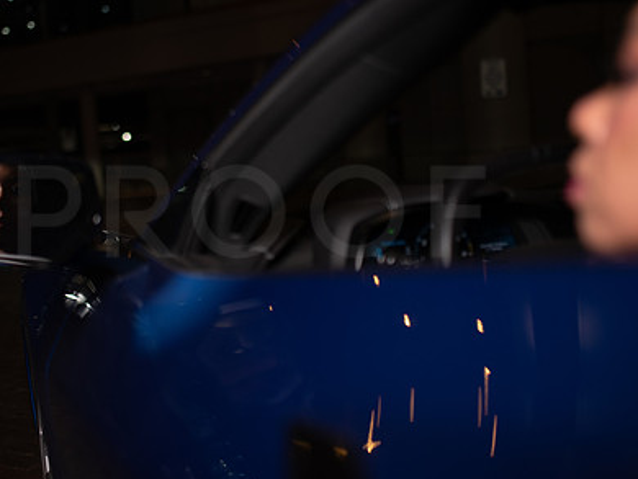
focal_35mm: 50
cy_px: 212
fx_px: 922
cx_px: 252
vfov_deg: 29.1
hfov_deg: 38.0
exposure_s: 1/640
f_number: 1.4
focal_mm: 35
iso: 500
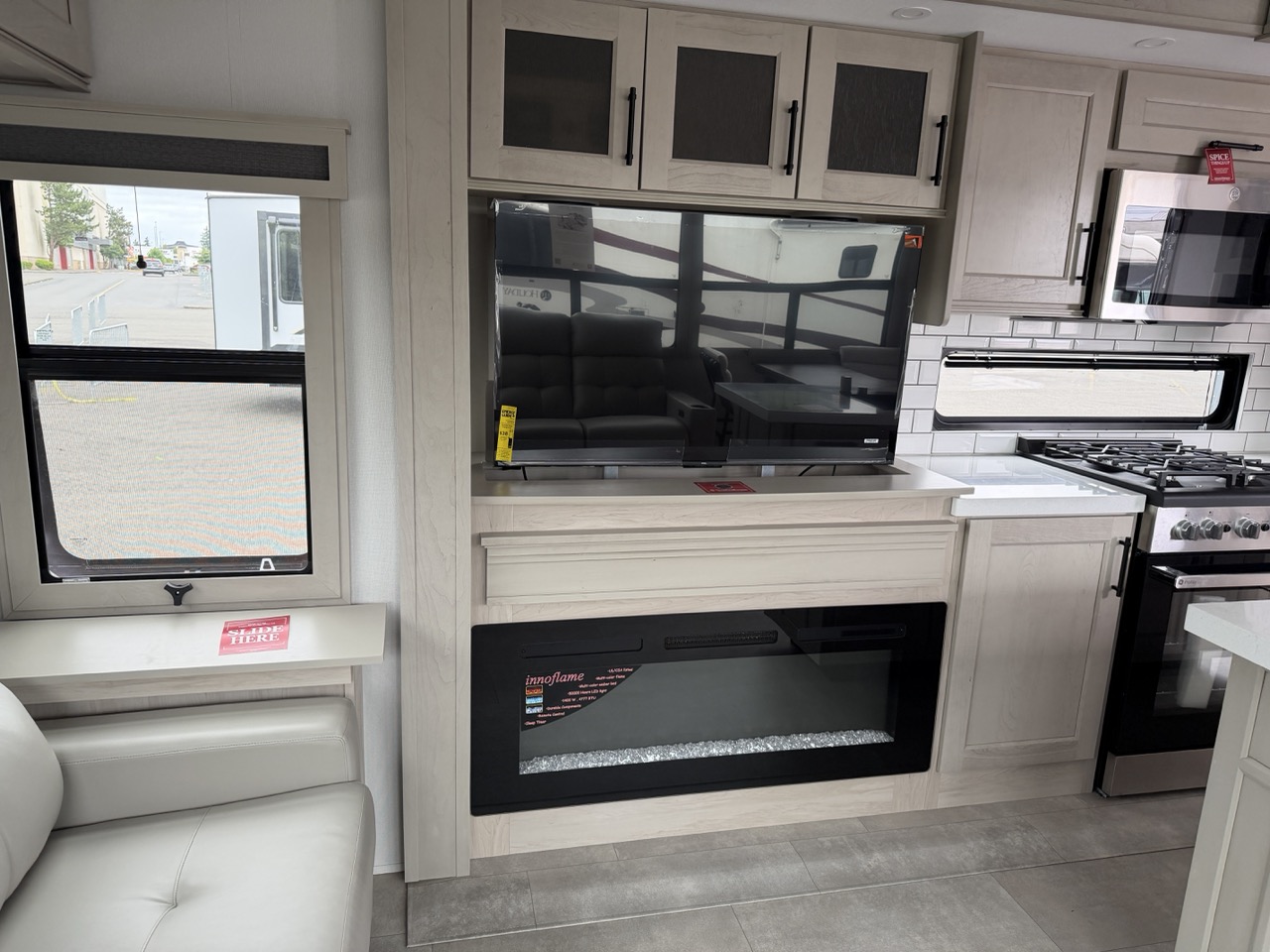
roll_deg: -1.5
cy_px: 476
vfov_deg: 56.8
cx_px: 635
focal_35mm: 24
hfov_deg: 71.6
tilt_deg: -12.1
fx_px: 881
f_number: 1.78
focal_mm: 6.76
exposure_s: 1/121
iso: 125
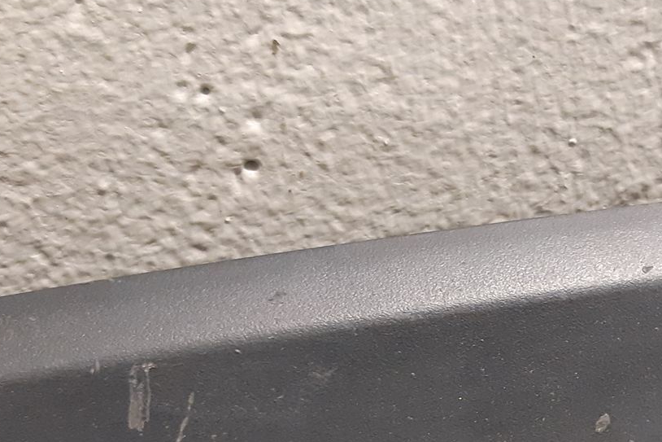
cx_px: 508
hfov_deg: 29.1
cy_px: 405
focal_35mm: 68
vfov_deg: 19.6
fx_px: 1251
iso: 250
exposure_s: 1/25
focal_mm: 3.93
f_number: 1.7
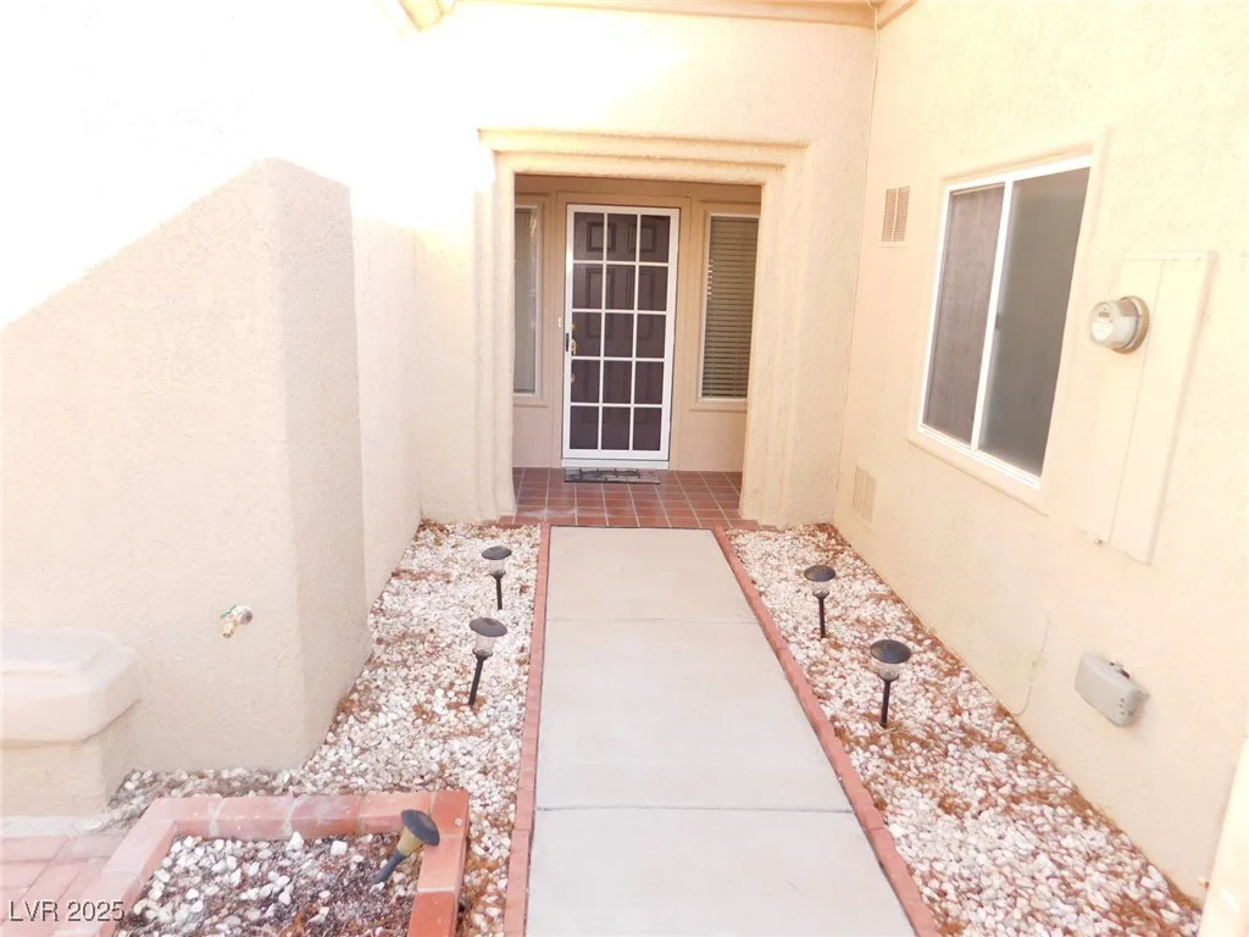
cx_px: 624
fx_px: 830
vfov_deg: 58.9
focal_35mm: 23
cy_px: 468
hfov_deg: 73.9
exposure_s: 1/160
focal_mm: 4
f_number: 3
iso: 125
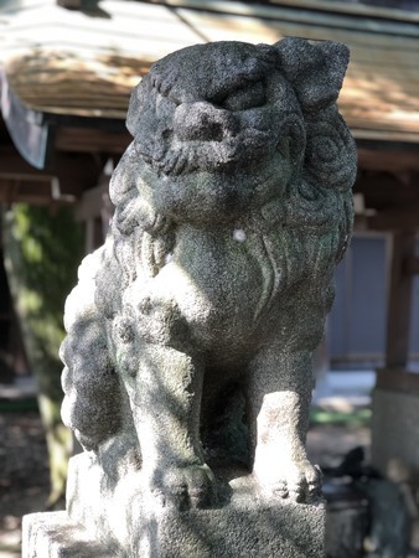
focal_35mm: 57
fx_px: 919
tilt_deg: +0.5
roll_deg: -1.0
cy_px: 279
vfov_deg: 33.8
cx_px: 210
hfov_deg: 25.7
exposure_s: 1/30
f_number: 2.8
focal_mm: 6.6
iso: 25
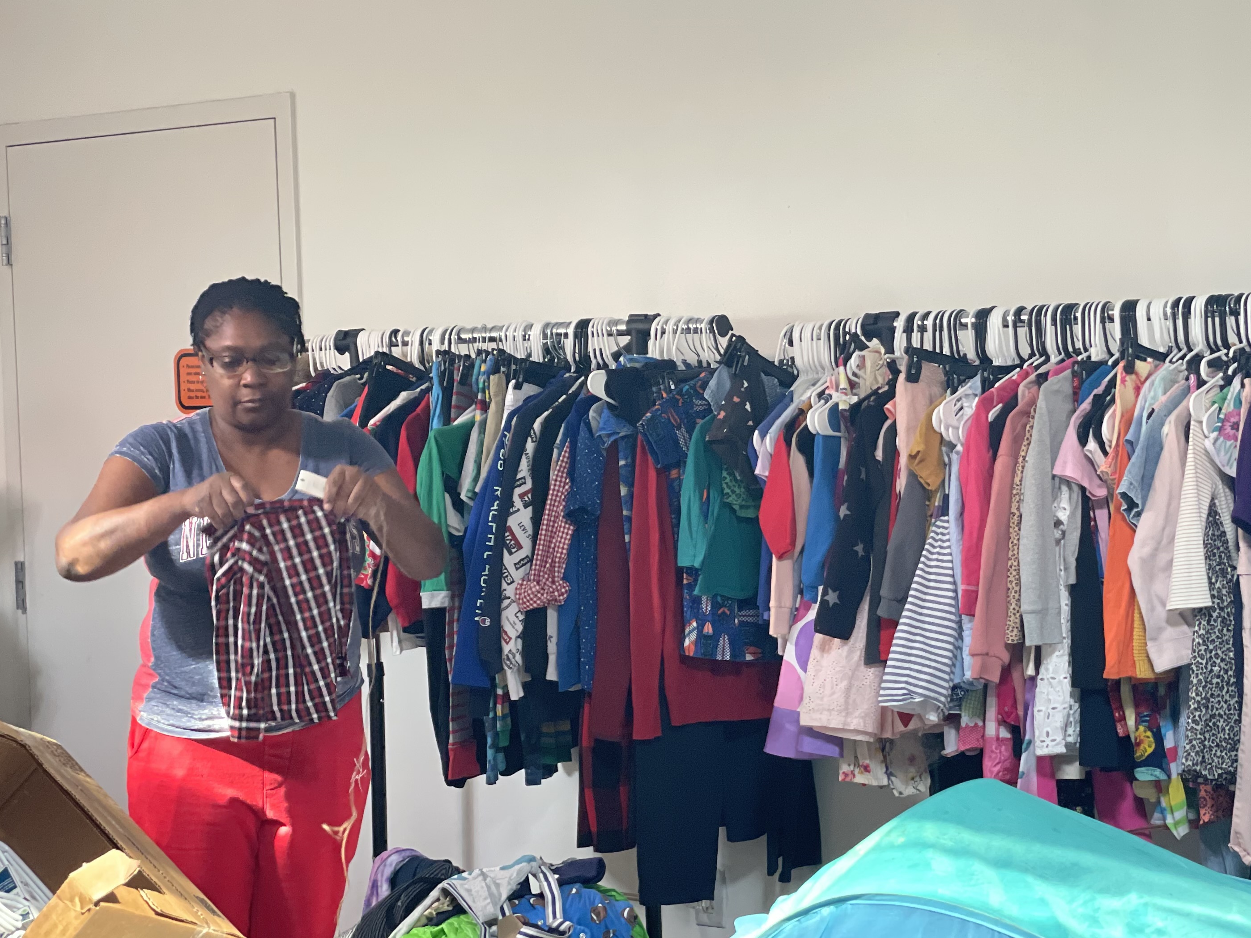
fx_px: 2710
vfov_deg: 19.6
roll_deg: +1.5
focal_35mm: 75
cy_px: 538
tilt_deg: -2.5
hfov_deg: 25.9
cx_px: 815
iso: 200
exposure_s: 1/40
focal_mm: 6
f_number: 2
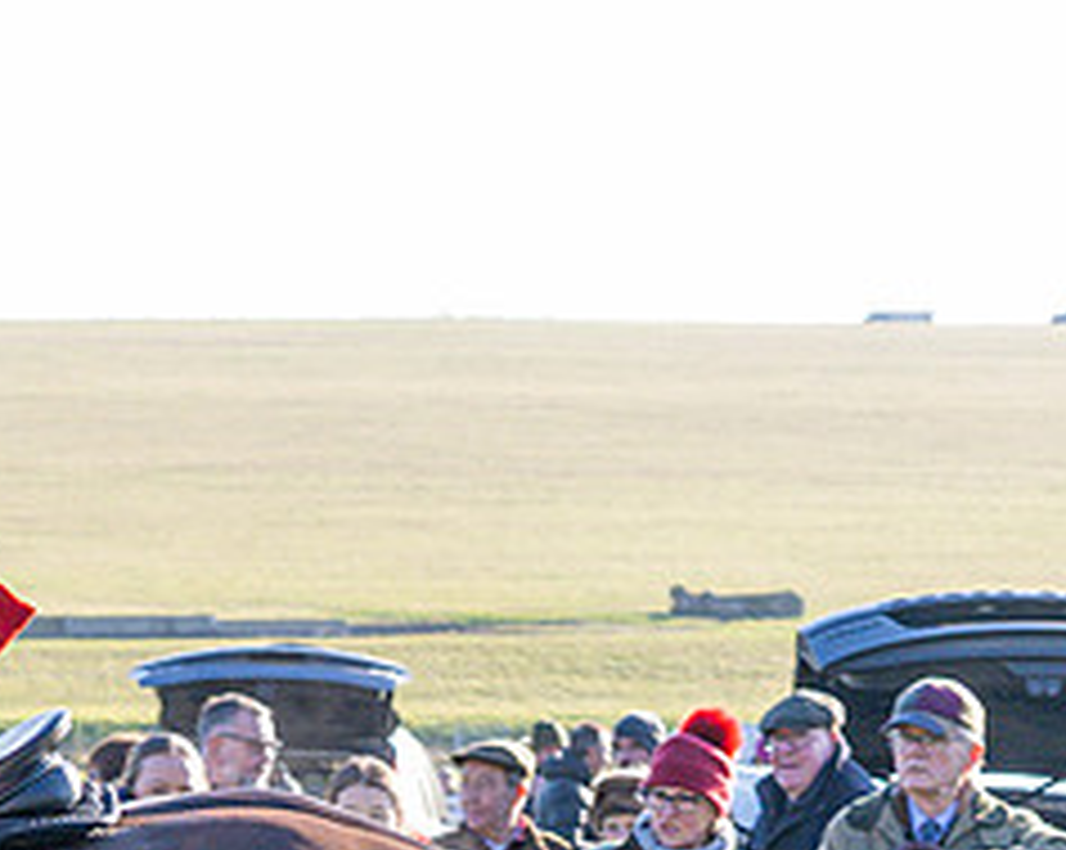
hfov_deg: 8.8
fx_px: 6964
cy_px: 1098
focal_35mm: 221
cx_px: 527
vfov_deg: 6.9
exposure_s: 1/1000
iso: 640
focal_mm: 43
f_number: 4
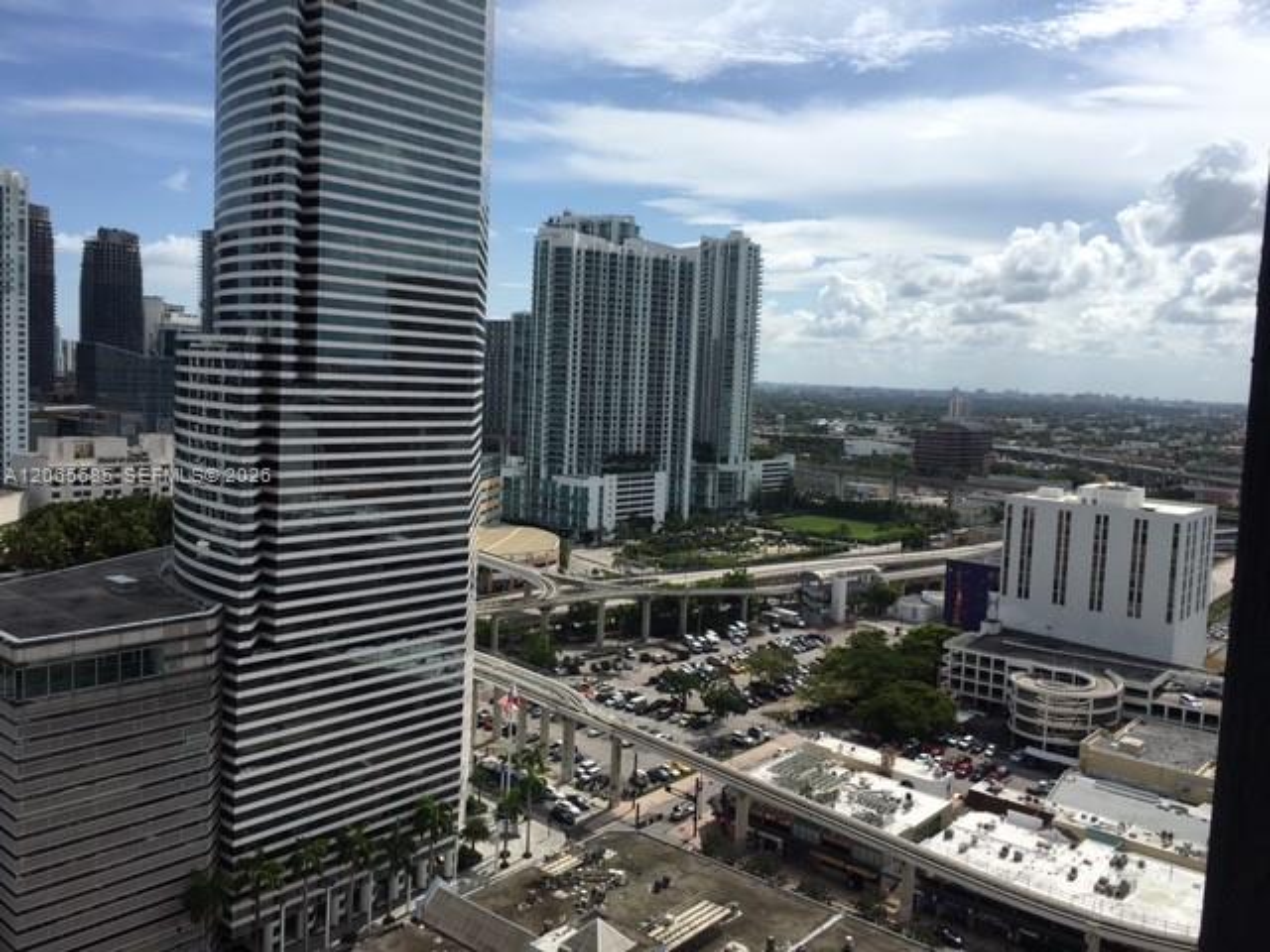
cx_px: 635
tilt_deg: -3.6
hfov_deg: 61.7
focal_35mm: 29
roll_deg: -0.6
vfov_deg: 48.2
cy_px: 476
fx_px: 1064
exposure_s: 1/3497
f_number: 2.2
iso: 25
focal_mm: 4.15
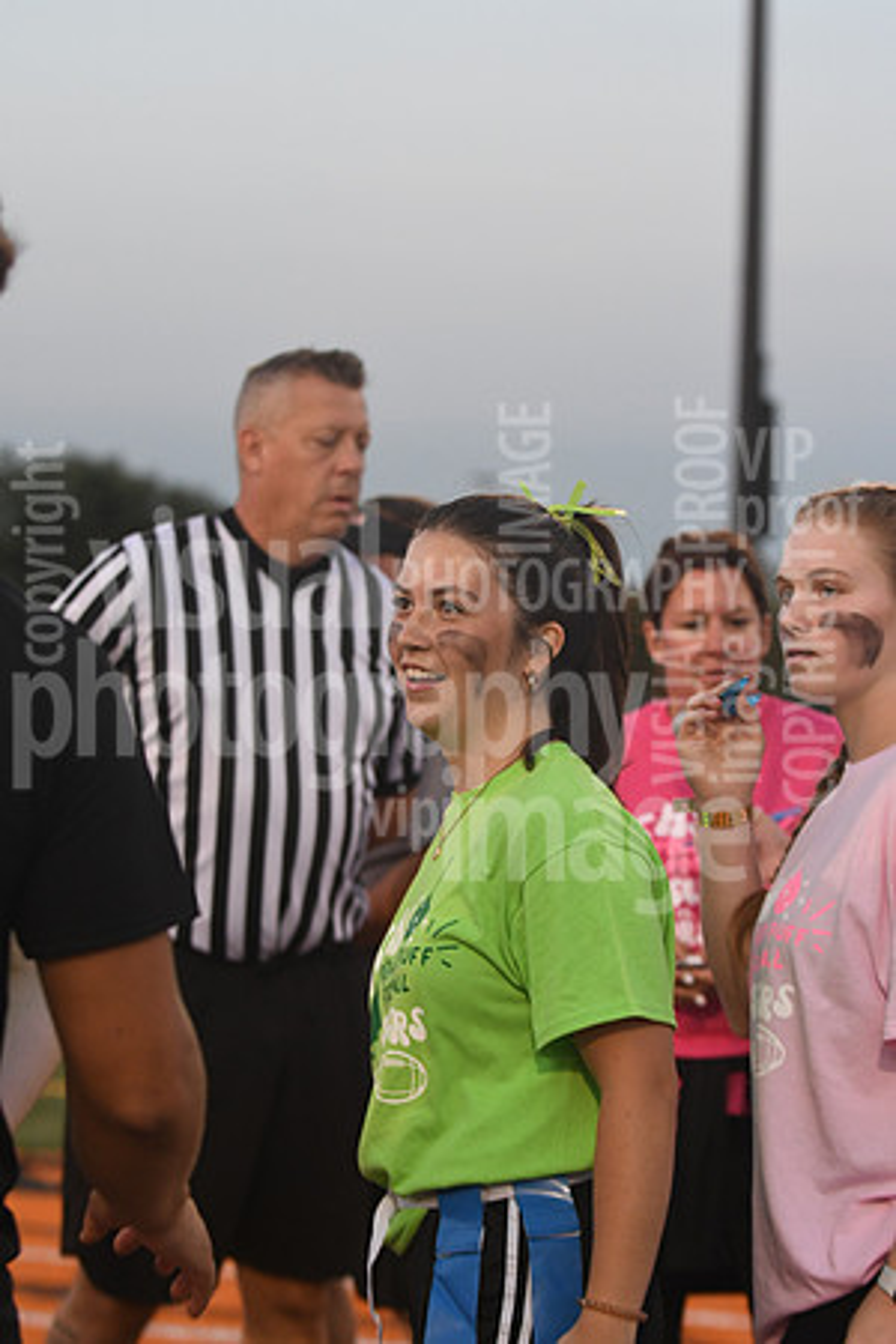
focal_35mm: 105
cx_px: 448
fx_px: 3920
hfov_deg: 13.0
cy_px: 672
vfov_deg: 19.5
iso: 1600
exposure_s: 1/800
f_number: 4
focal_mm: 70
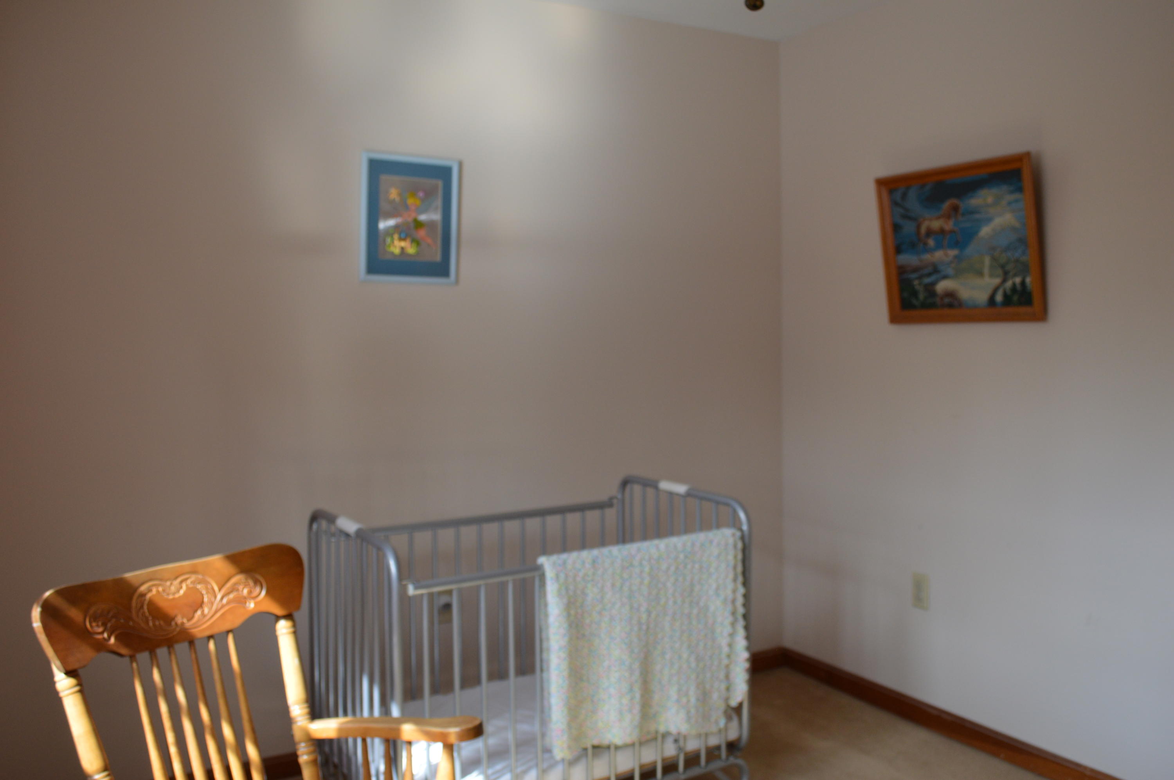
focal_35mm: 30
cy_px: 390
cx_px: 587
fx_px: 977
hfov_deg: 62.0
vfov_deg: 43.5
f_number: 5
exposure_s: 1/100
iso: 400
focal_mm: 20
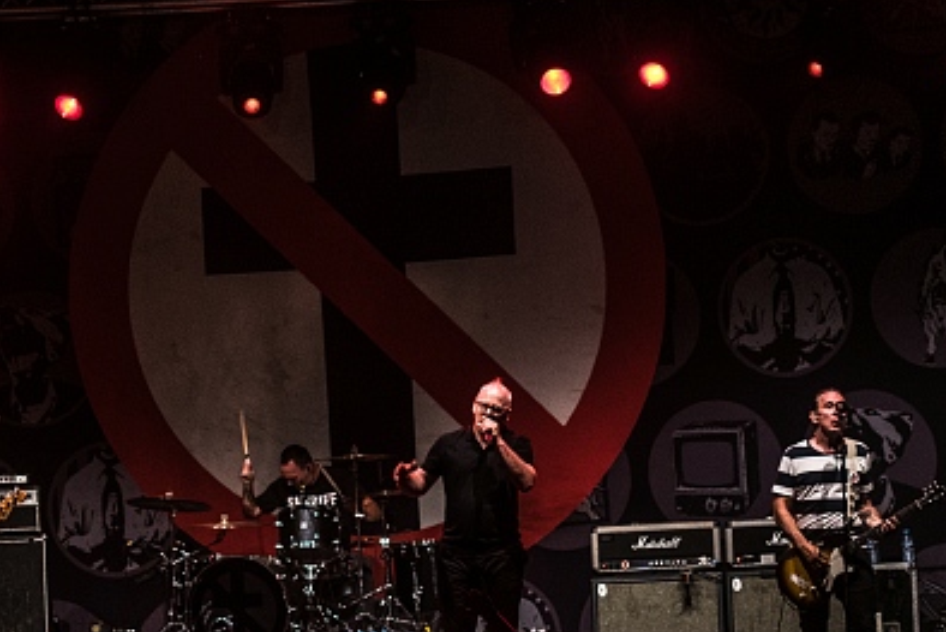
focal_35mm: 192
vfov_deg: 7.2
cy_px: 473
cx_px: 401
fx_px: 5047
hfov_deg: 10.7
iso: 1000
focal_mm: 70
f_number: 2.8
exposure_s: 1/160
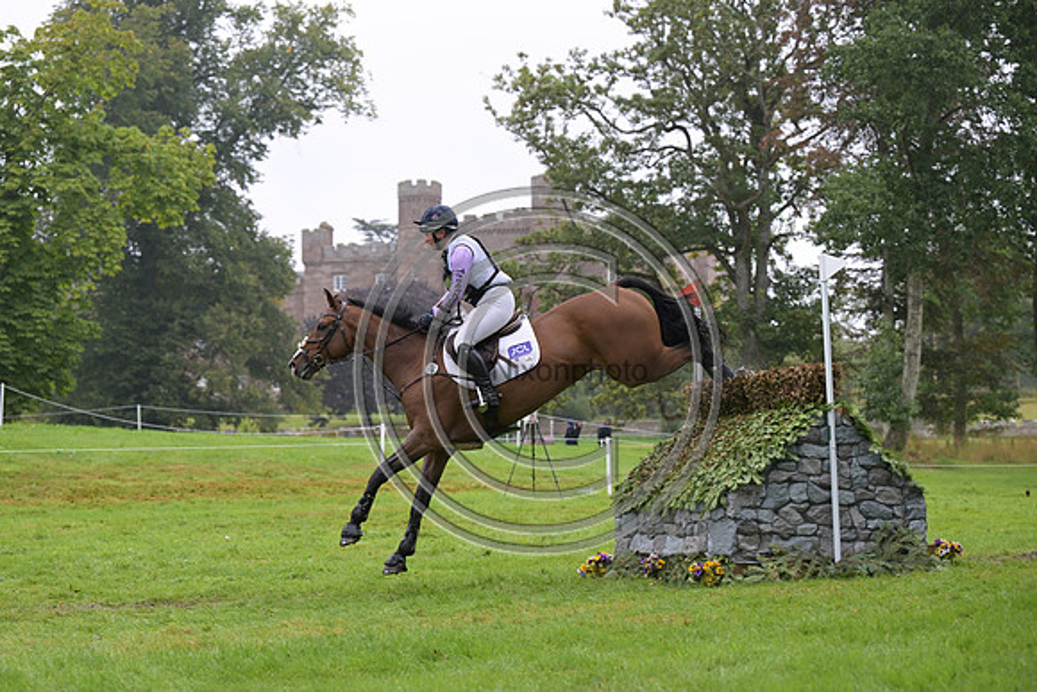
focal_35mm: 82
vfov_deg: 16.7
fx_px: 2362
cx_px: 518
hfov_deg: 24.8
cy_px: 346
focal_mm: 82
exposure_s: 1/1250
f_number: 4
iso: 800
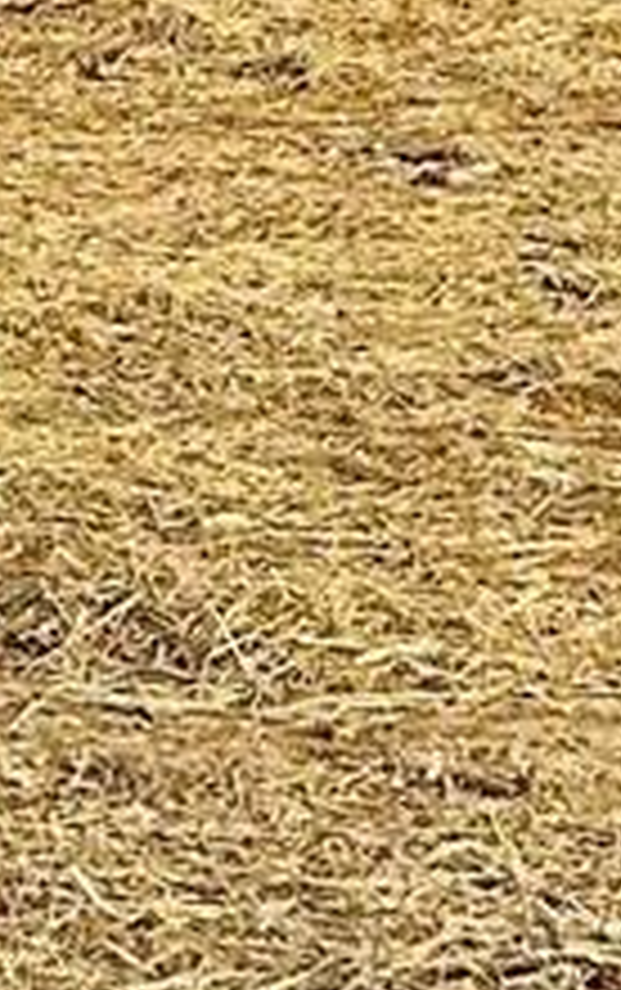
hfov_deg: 5.0
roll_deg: +0.3
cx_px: -711
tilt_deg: +3.6
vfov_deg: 7.7
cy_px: -1314
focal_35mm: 256
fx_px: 6914
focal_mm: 5.7
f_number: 1.5
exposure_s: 1/3077
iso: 50
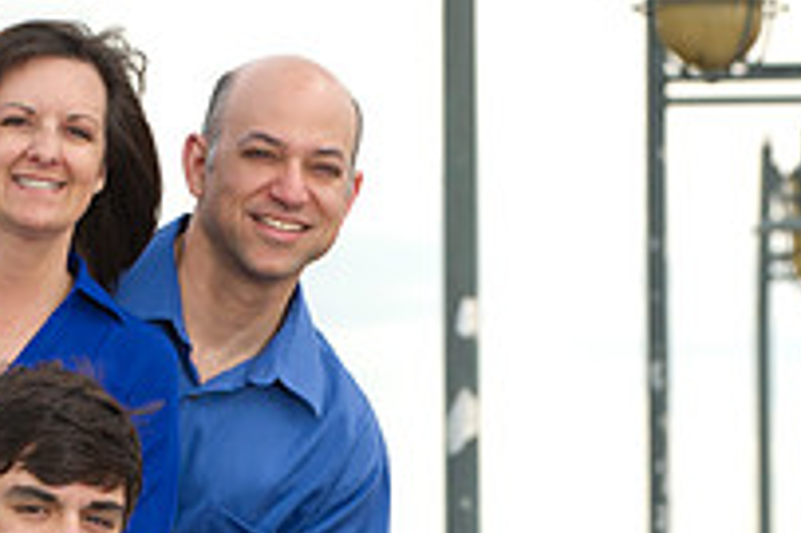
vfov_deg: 3.8
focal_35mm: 358
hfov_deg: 5.8
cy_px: 541
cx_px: 296
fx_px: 7959
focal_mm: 125
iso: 320
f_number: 5
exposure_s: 1/250
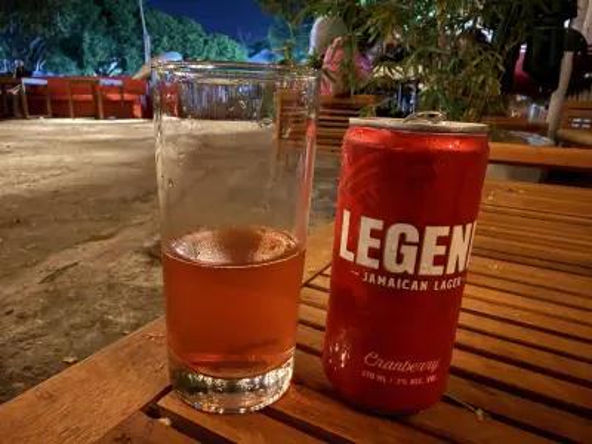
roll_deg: -0.8
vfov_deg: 56.8
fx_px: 410
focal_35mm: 24
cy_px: 222
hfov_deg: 71.6
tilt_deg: -16.1
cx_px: 296
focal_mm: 2.22
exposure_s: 1/4
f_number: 2.2
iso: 1000
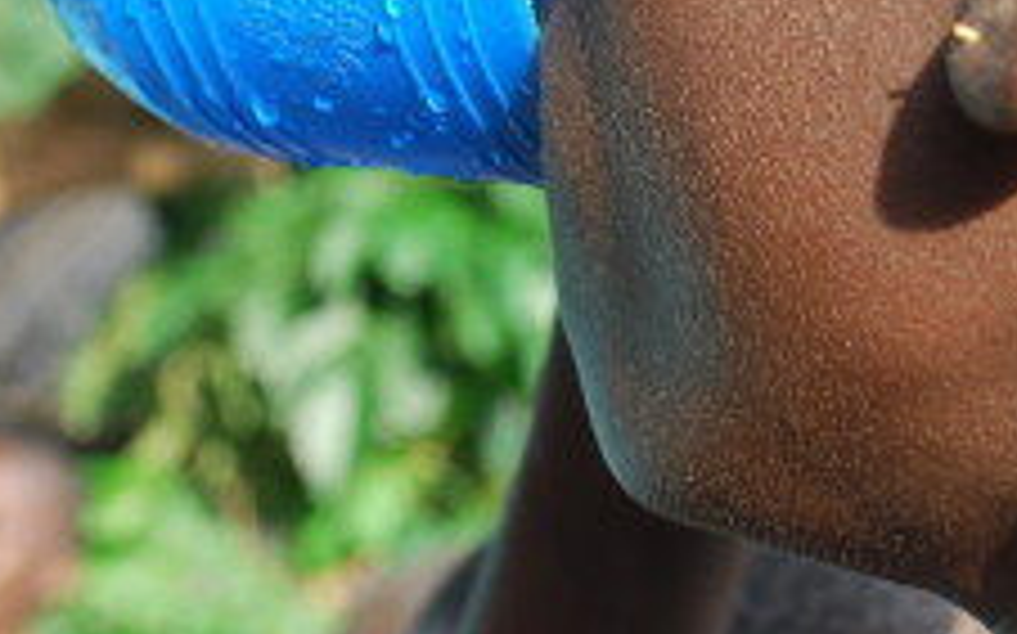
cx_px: 634
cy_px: 137
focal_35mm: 104
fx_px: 2881
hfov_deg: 20.0
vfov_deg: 12.5
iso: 200
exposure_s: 1/100
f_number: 5
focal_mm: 32
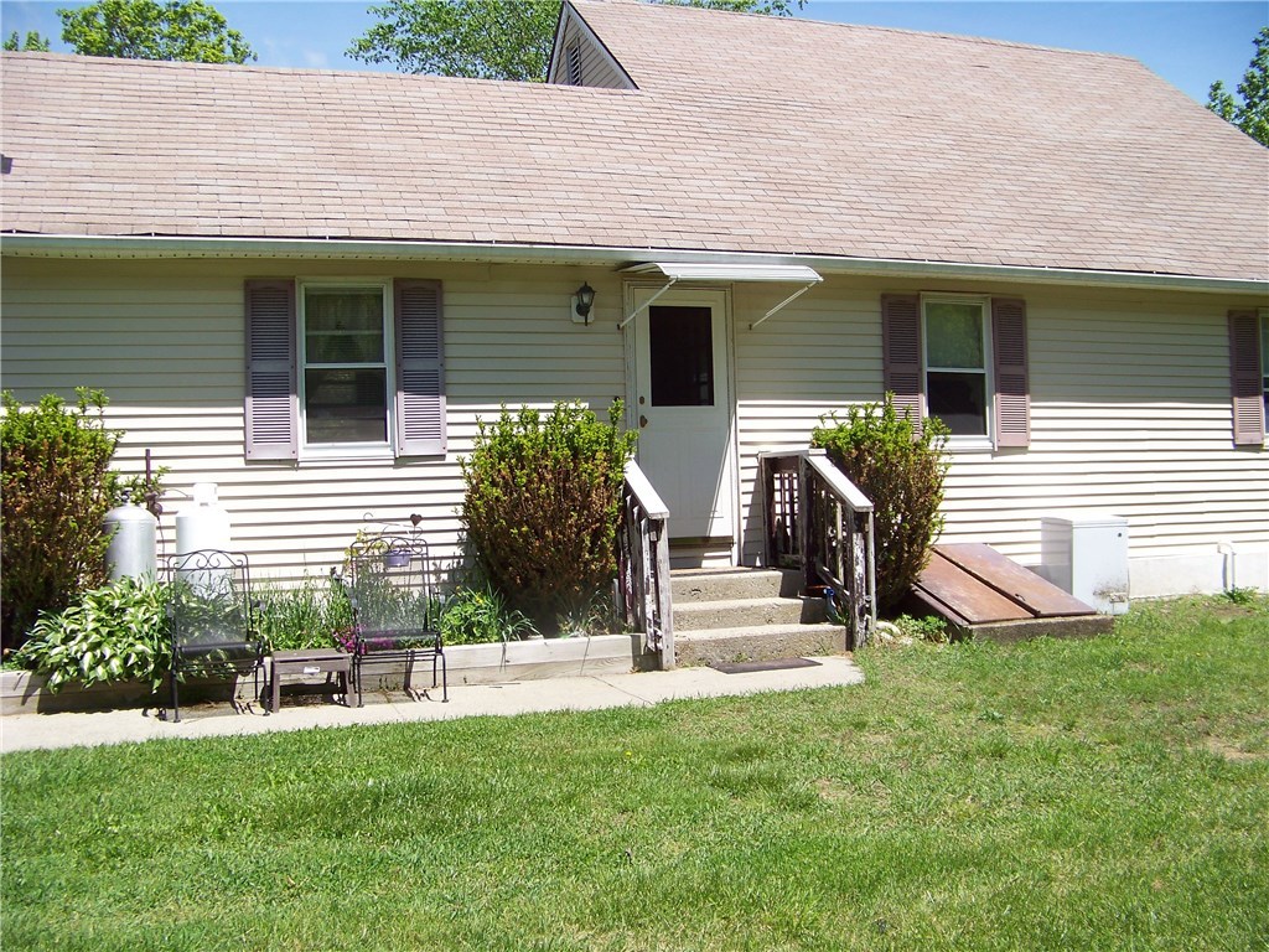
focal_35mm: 36
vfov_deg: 39.7
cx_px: 634
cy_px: 476
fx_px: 1320
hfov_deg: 51.4
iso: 66
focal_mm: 5.85
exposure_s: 1/800
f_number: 2.8
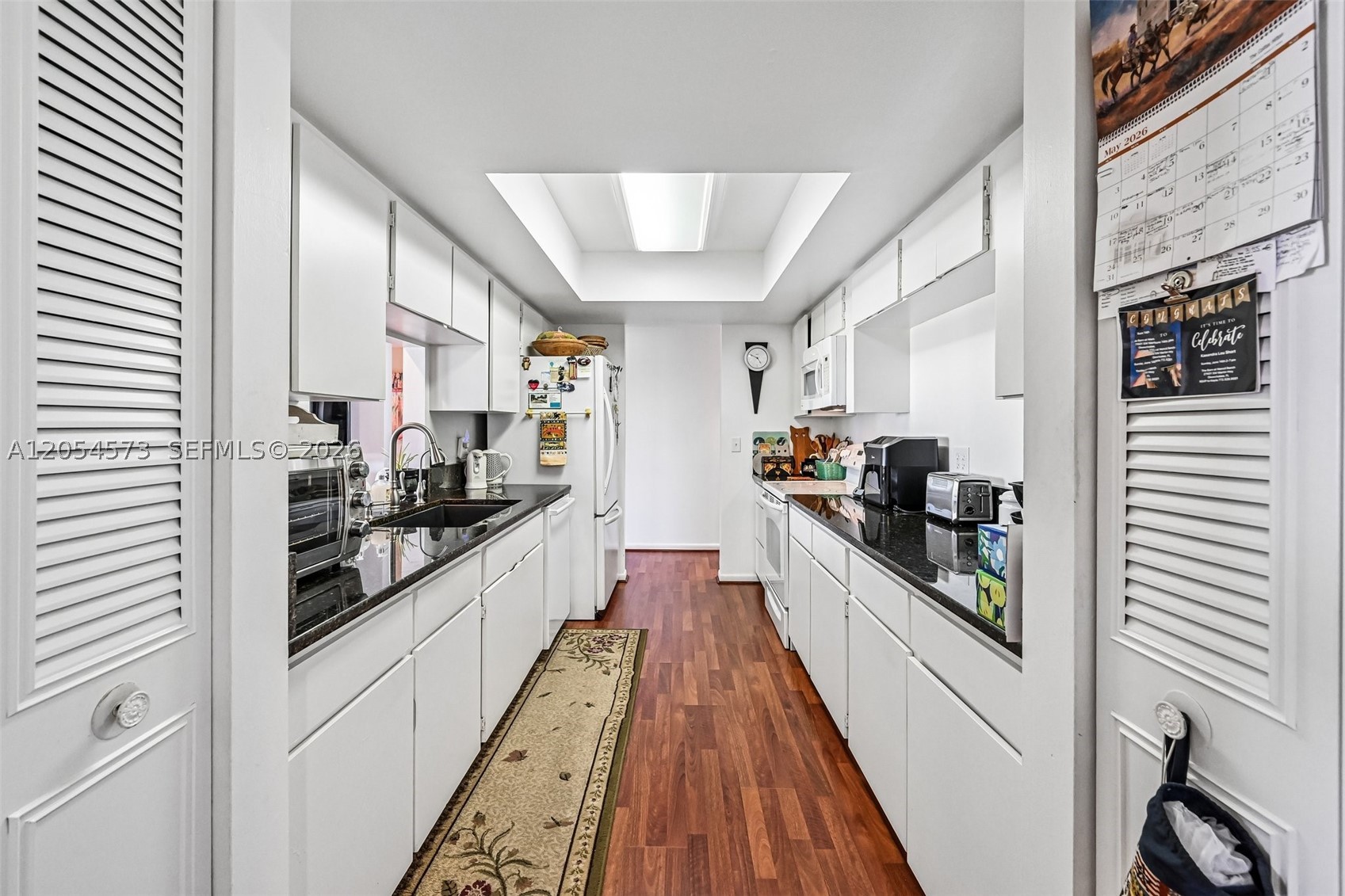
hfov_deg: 104.3
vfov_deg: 81.2
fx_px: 523
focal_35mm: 14
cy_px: 448
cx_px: 672
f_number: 8
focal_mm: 14
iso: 2500
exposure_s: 1/50
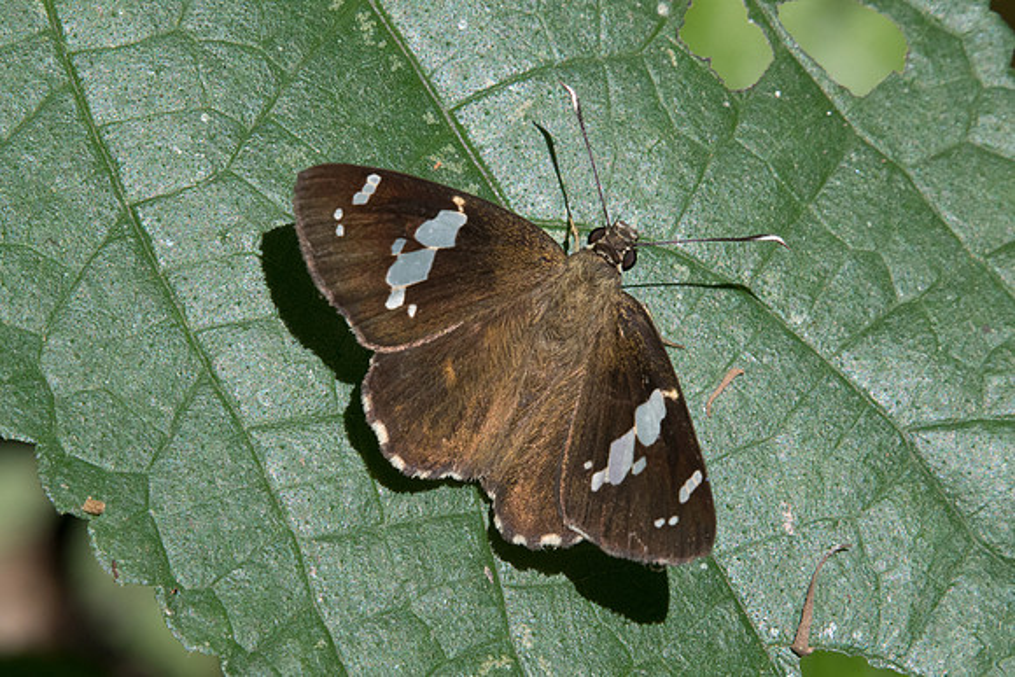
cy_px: 338
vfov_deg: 1.9
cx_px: 628
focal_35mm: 742
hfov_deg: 2.8
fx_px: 20930
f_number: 14
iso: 800
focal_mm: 400
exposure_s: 1/500
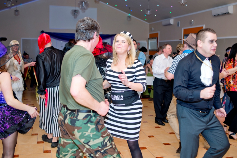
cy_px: 79
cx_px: 121
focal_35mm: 40
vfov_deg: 33.4
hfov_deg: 48.4
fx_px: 263
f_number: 2.8
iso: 400
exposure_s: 1/200
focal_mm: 35
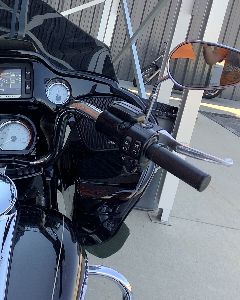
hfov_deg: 26.5
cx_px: 16
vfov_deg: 34.0
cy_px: 120
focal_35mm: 55
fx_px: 488
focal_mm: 3.3
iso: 25
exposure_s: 1/120
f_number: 2.4
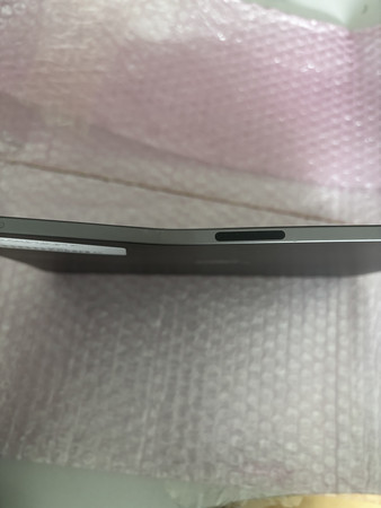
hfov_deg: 53.1
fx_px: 381
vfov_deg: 67.3
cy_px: 254
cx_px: 190
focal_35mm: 26
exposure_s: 1/60
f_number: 1.6
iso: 250
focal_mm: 5.96
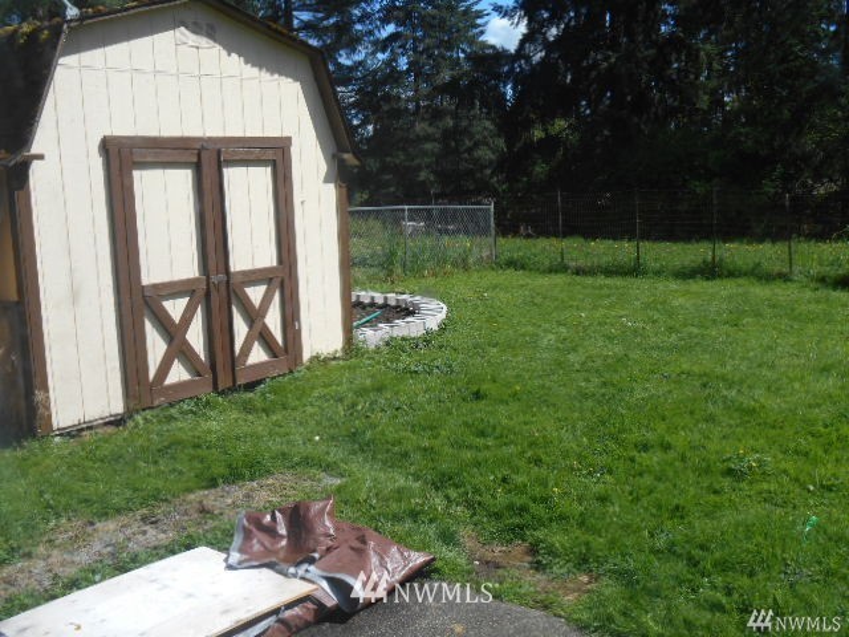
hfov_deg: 45.8
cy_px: 318
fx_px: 1006
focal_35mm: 41
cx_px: 424
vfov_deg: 35.1
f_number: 3.9
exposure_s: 1/500
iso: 80
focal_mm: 7.2
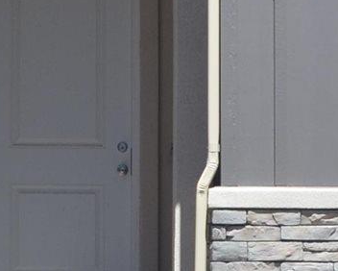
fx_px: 3064
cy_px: -249
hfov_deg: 6.3
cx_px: 41
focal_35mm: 306
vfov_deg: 5.0
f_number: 8
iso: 200
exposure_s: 1/250
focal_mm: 25
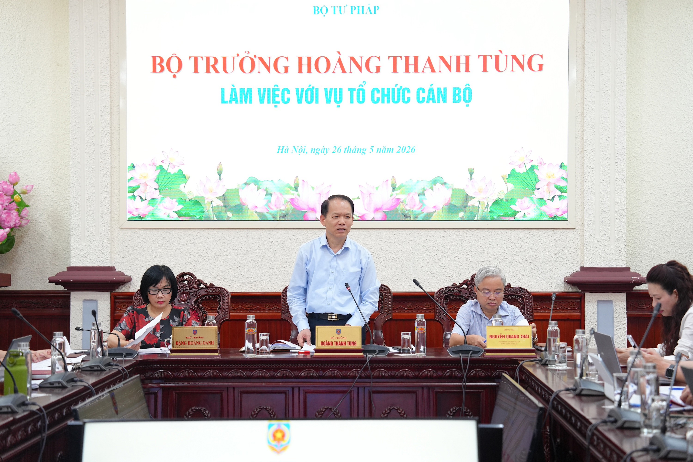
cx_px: 346
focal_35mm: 70
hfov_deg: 28.8
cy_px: 231
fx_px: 1347
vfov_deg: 19.5
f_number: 3.2
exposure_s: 1/200
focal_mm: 70
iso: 1600
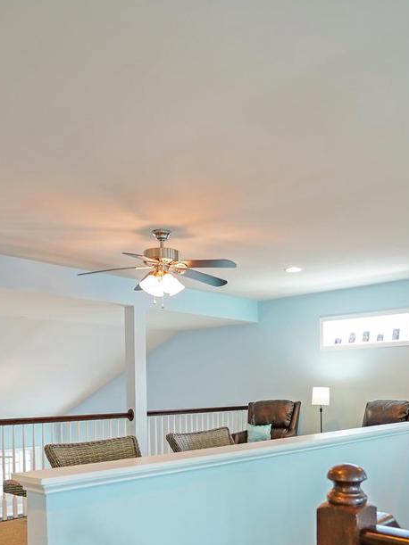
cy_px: 392
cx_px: 235
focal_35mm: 34
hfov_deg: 41.7
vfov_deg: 52.2
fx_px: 536
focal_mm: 10
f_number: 2.8
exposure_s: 1/30
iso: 250
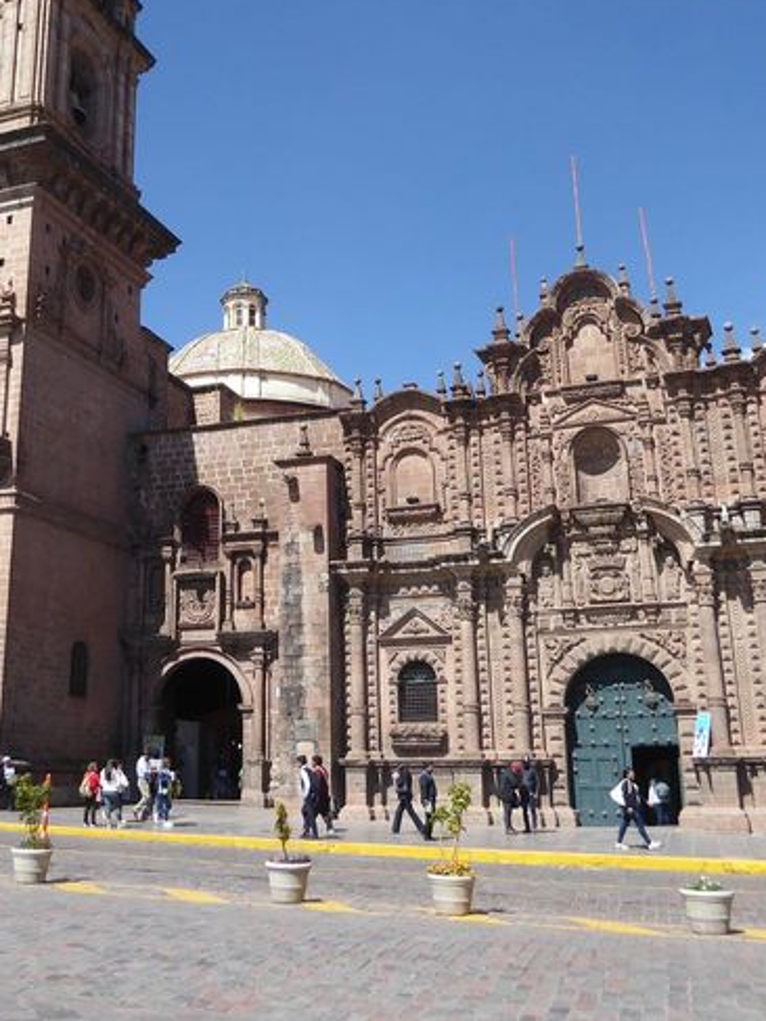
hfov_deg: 34.6
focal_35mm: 41
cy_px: 400
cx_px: 218
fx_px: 1210
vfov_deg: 45.5
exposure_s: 1/640
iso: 80
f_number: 3.3
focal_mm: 4.3
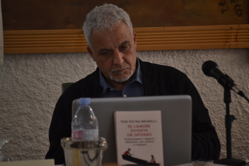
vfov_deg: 5.1
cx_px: 124
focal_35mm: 270
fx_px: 1867
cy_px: 83
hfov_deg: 7.6
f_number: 5.6
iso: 400
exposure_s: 1/30
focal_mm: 180
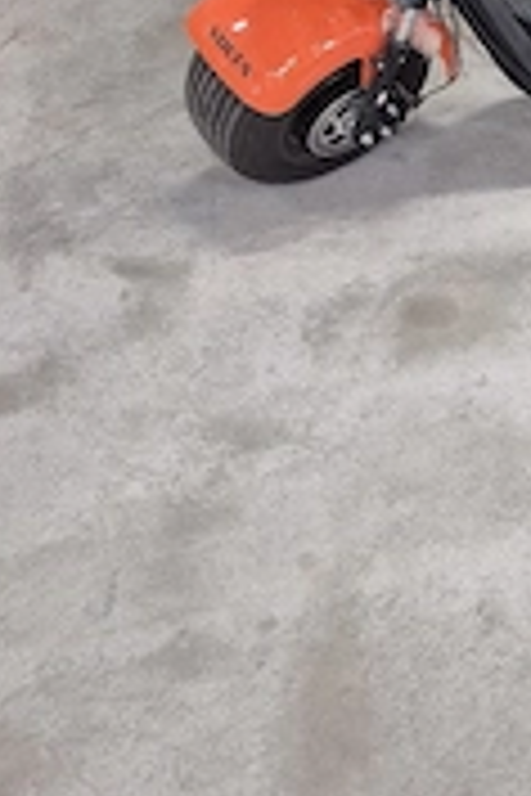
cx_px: 648
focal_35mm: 54
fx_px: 1195
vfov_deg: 35.7
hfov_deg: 22.9
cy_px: 166
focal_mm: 5.4
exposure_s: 1/100
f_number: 1.8
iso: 250
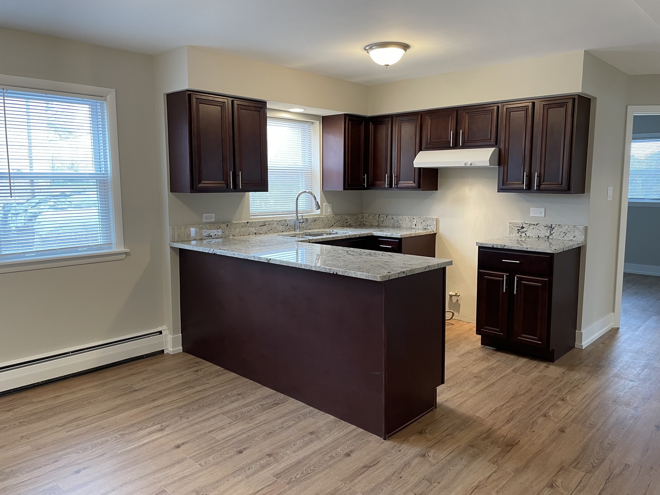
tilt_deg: -6.8
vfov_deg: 53.1
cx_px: 330
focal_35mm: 26
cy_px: 248
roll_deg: +0.6
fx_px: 496
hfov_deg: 67.3
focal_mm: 4.2
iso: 125
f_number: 1.6
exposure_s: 1/60
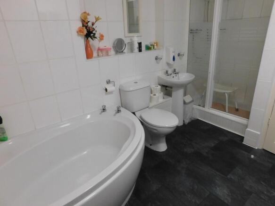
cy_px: 103
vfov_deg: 58.9
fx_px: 183
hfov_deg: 73.9
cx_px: 138
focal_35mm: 23
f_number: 3
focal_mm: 4
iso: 280
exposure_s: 1/30
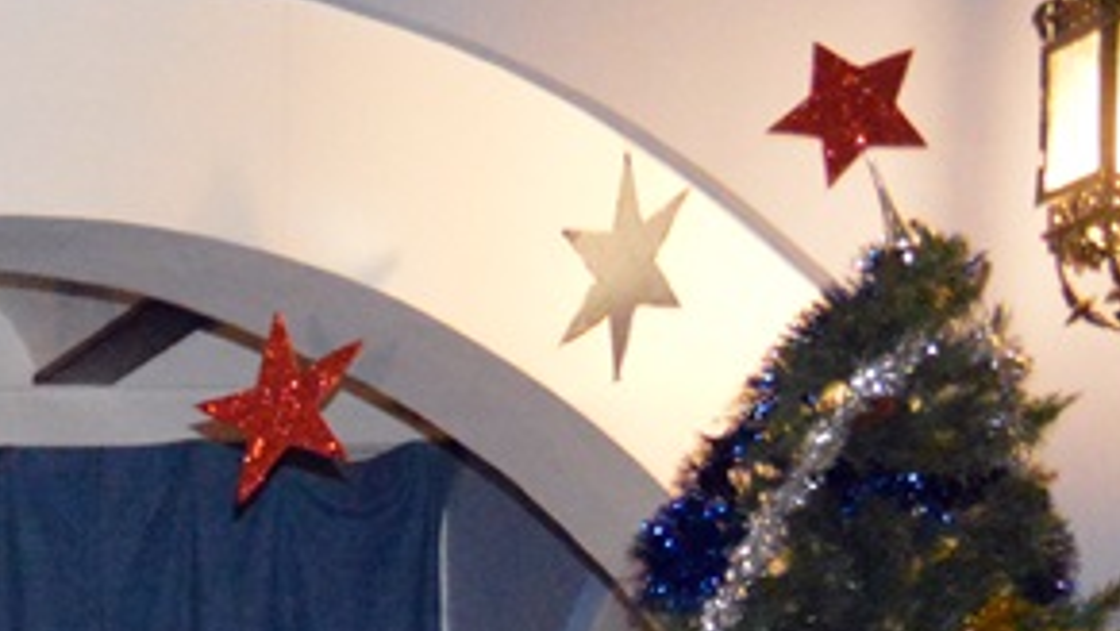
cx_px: -1917
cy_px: 1843
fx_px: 6414
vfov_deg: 5.3
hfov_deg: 8.7
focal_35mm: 216
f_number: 4
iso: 3200
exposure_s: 1/60
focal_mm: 25
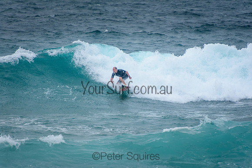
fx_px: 4201
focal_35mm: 600
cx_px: 126
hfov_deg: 3.4
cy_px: 84
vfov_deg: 2.3
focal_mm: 400
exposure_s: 1/2000
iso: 500
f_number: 5.6
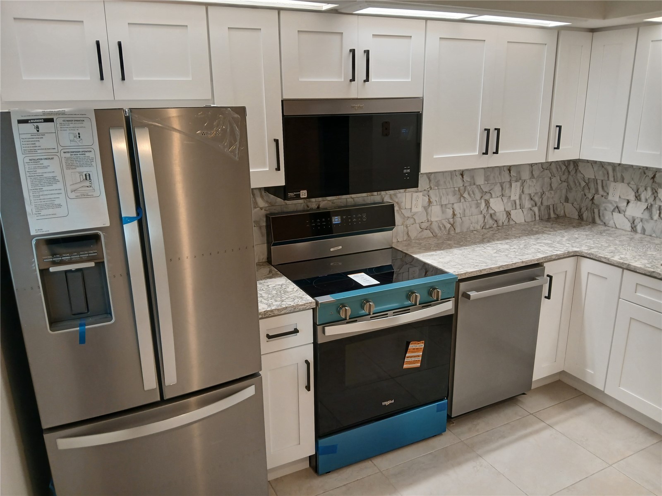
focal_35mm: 26
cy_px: 248
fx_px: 497
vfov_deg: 53.1
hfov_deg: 67.3
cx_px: 331
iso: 80
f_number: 1.8
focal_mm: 3.98
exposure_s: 1/60
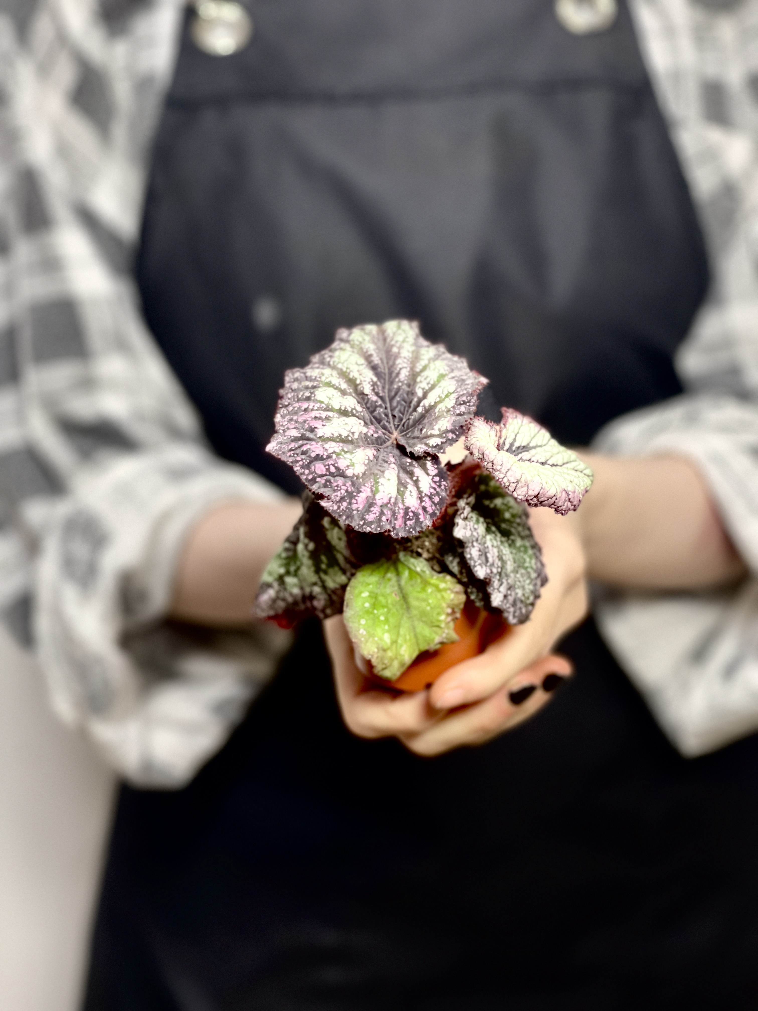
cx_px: 379
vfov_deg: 30.3
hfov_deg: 22.9
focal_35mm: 64
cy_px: 506
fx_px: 1869
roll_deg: +1.0
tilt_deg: -17.8
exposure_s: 1/100
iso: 250
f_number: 2.2
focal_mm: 7.5
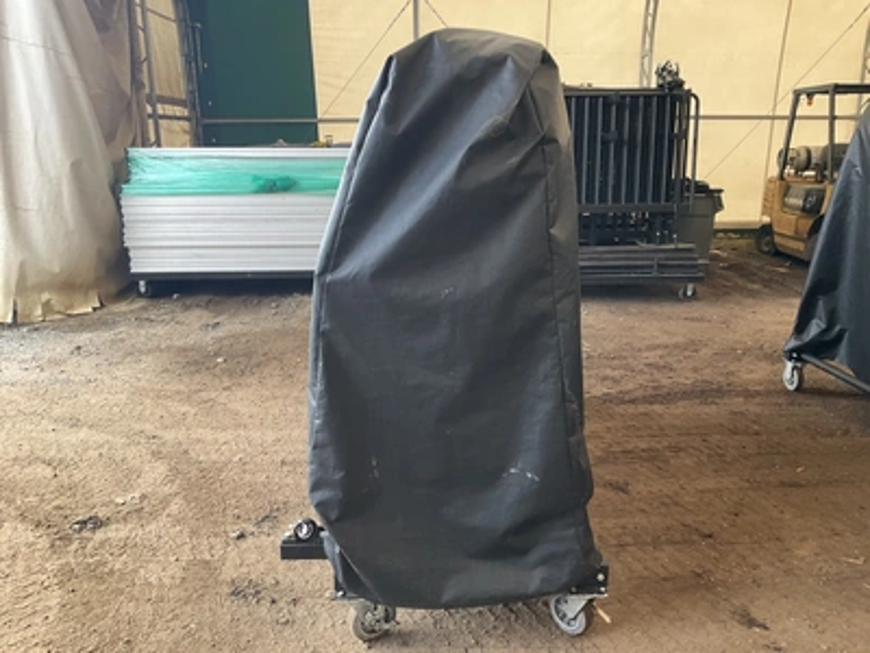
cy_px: 326
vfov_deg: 48.2
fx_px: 729
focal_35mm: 29
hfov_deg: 61.7
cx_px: 435
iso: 25
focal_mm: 3
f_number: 1.8
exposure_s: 1/122
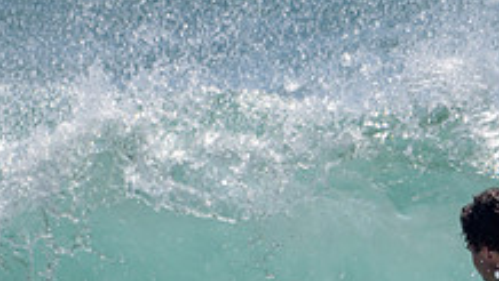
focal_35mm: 1126
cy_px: 356
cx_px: 585
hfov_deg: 1.9
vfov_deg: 1.1
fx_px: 14910
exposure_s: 1/2000
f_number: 5.6
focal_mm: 330
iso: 100
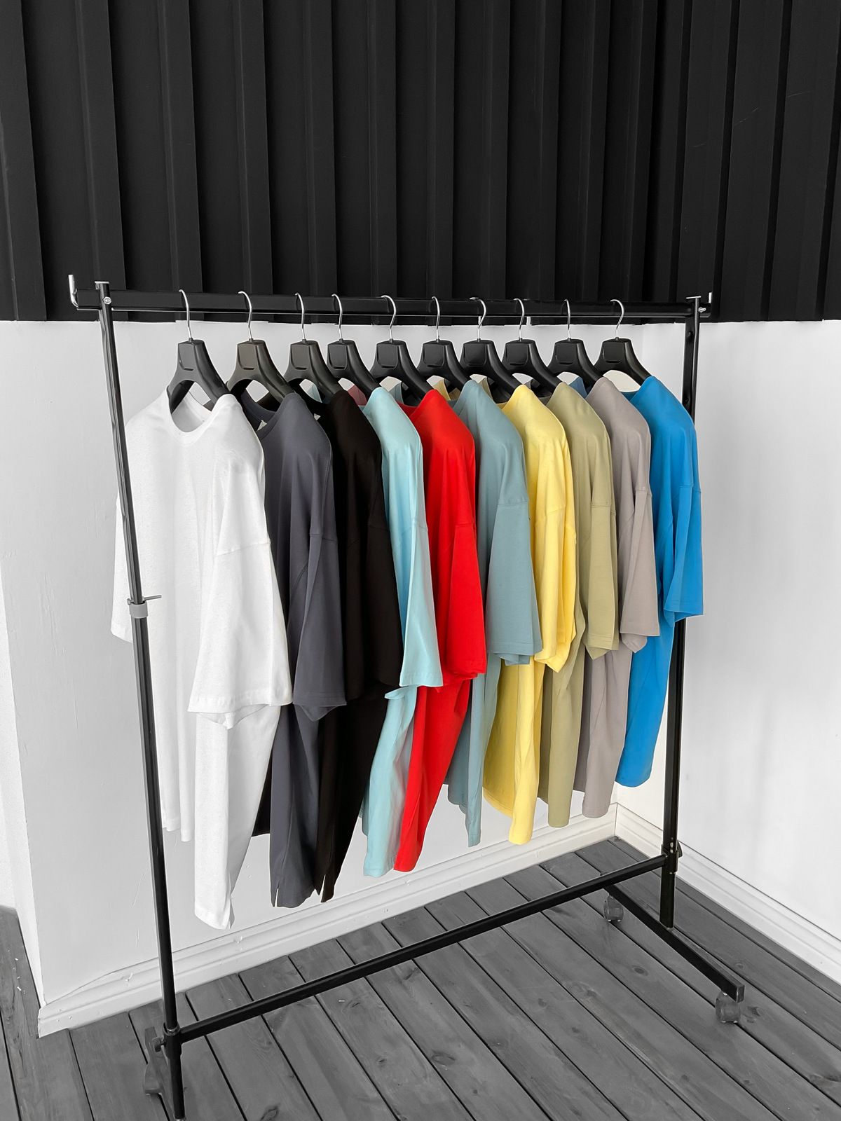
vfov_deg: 61.7
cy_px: 560
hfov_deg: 48.2
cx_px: 420
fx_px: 939
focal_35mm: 29
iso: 25
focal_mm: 3
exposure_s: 1/120
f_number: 1.8
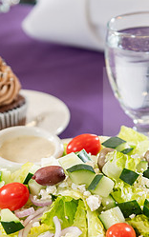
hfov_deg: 9.9
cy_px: 182
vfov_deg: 15.6
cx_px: 74
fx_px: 863
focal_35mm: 133
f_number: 3.5
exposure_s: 1/160
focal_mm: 56
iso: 400
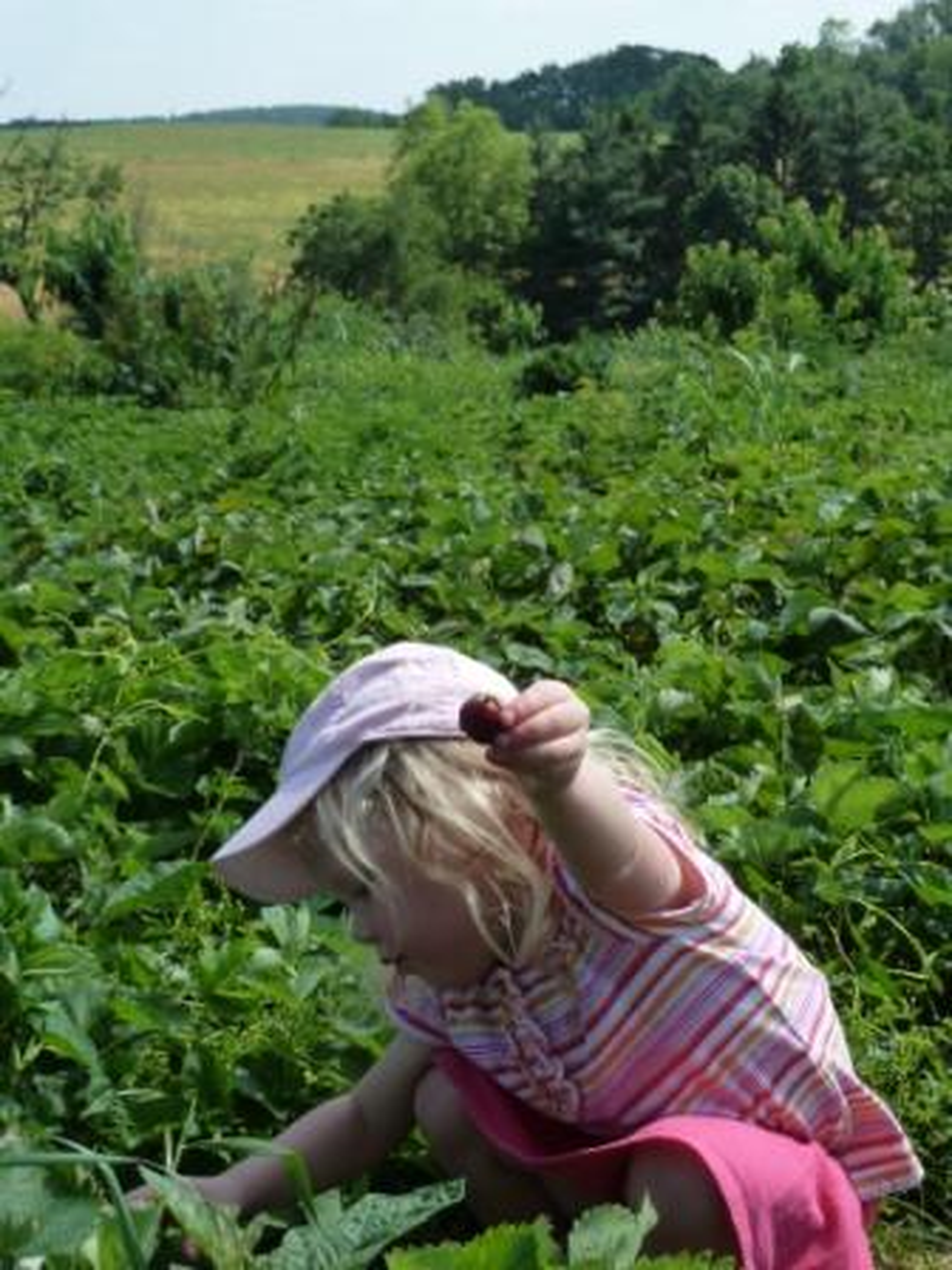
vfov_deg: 32.7
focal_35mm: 59
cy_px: 635
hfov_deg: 24.8
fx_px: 2163
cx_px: 476
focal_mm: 9.7
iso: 125
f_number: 3.9
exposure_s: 1/400
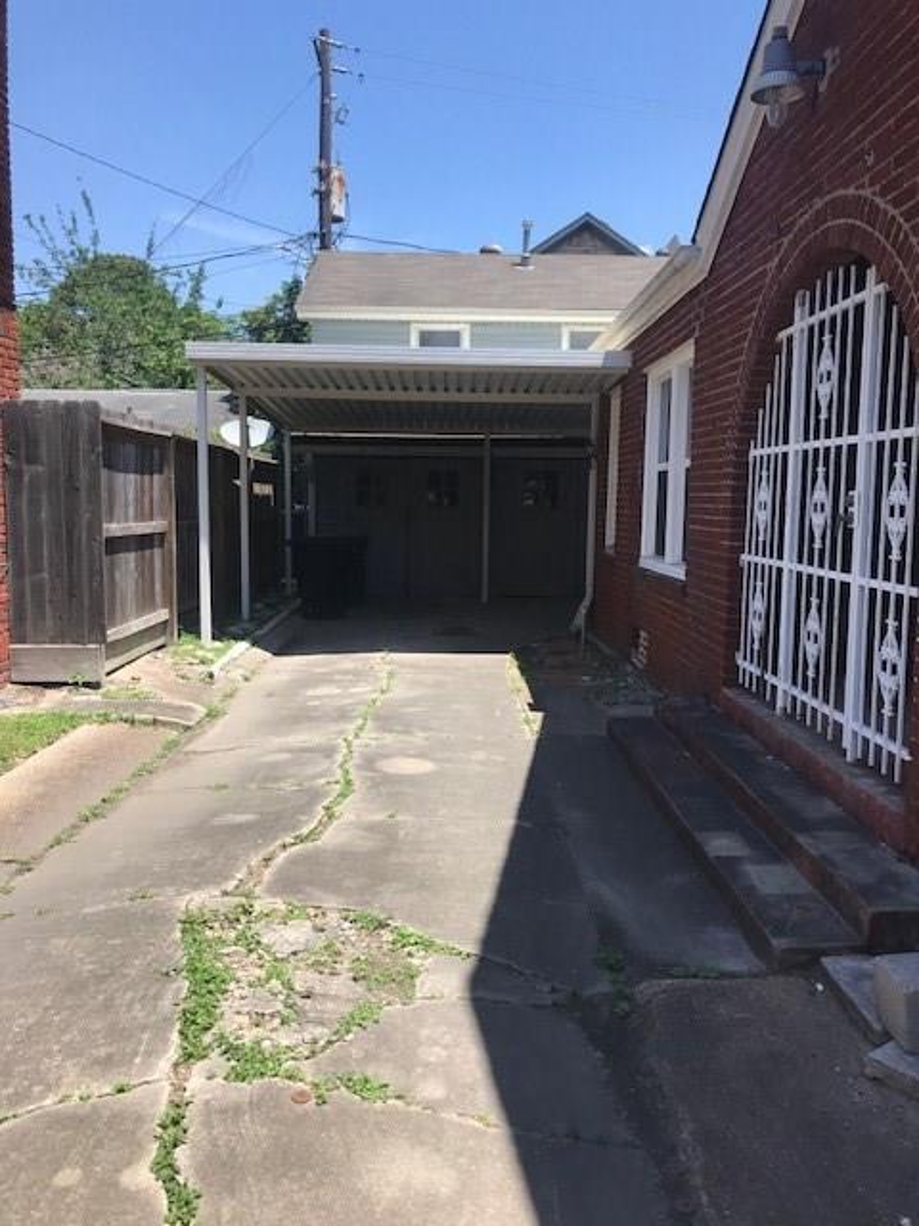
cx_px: 460
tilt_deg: -4.7
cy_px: 613
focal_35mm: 28
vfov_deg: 63.4
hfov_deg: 49.7
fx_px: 991
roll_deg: -0.5
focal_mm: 3.99
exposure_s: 1/1368
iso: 20
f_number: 1.8
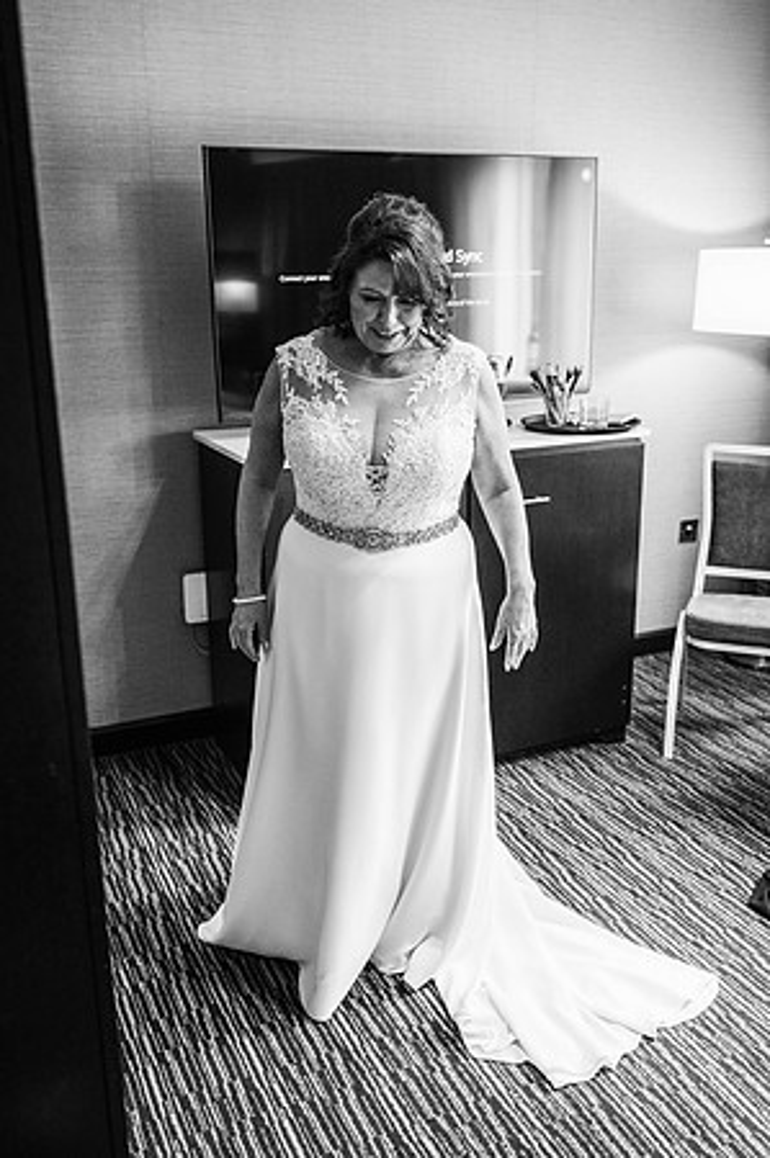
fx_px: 1125
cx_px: 385
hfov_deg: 37.8
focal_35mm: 35
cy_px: 579
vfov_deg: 54.5
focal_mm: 35
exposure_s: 1/200
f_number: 2.8
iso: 1100
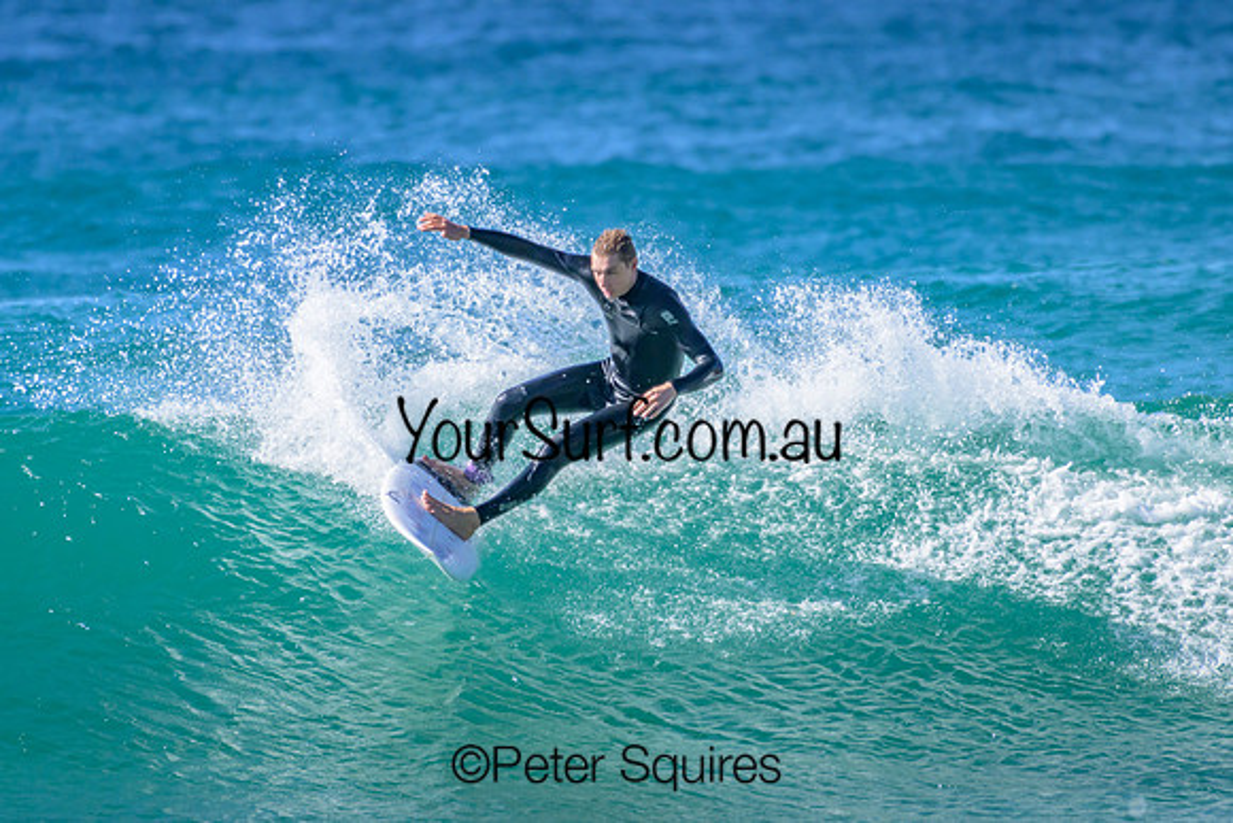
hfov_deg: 2.2
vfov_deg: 1.4
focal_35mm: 950
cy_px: 412
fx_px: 32544
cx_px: 616
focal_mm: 950
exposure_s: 1/2000
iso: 2000
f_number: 11
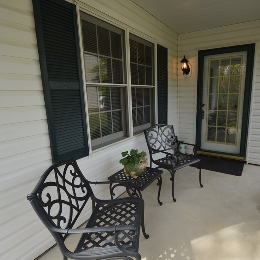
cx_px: 153
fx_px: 170
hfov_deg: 74.2
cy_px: 130
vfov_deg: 74.8
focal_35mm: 20
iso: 100
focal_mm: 10
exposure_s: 1/125
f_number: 5.6
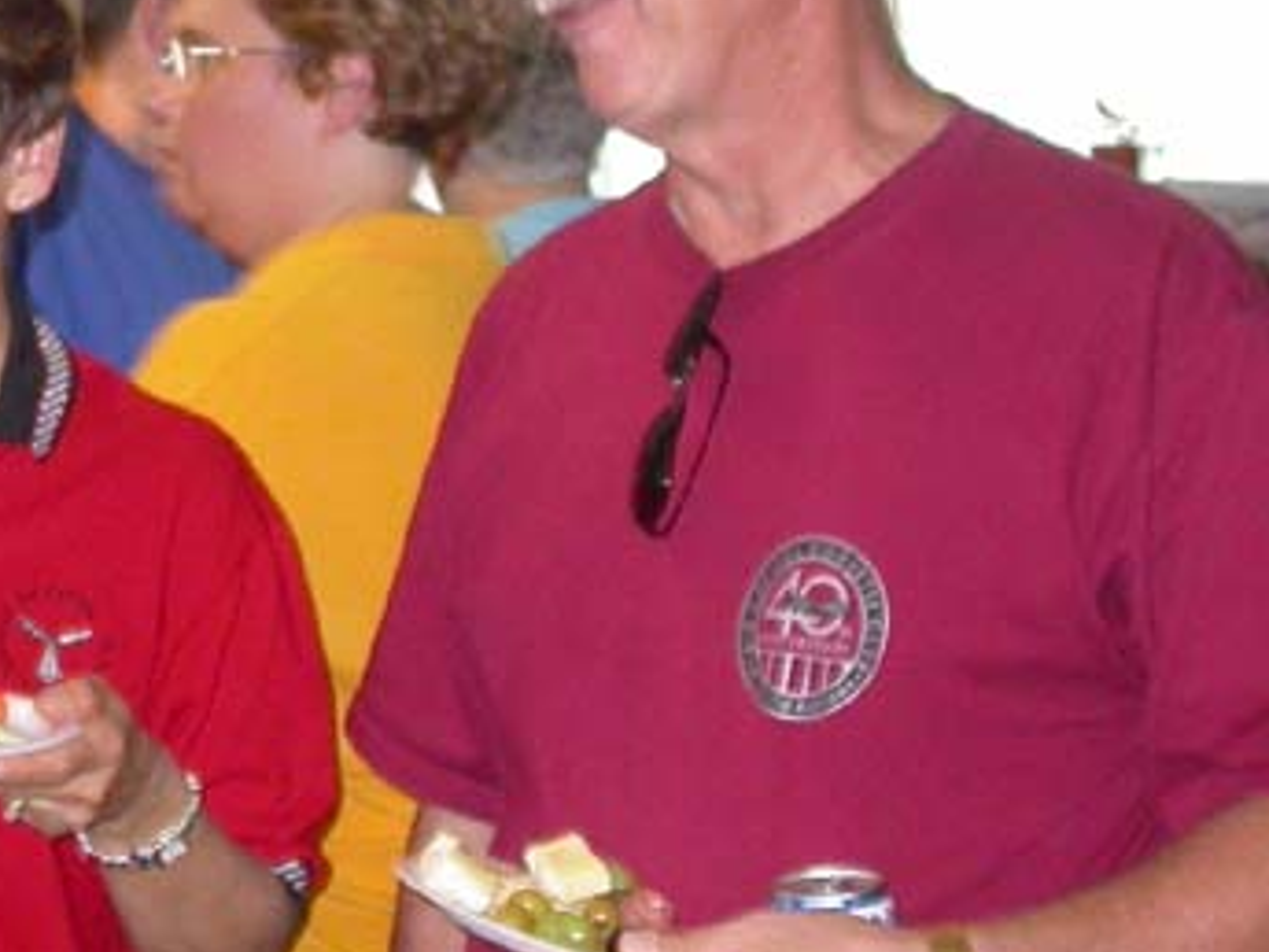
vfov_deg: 13.0
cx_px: -85
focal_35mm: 113
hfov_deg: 16.9
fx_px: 4143
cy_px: 148
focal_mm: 7.85
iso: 200
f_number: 2.6
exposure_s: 1/60
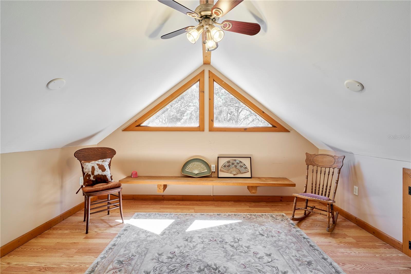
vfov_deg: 73.7
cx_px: 206
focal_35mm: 16
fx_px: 183
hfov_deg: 96.7
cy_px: 137
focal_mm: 16
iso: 400
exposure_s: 1/2
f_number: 9
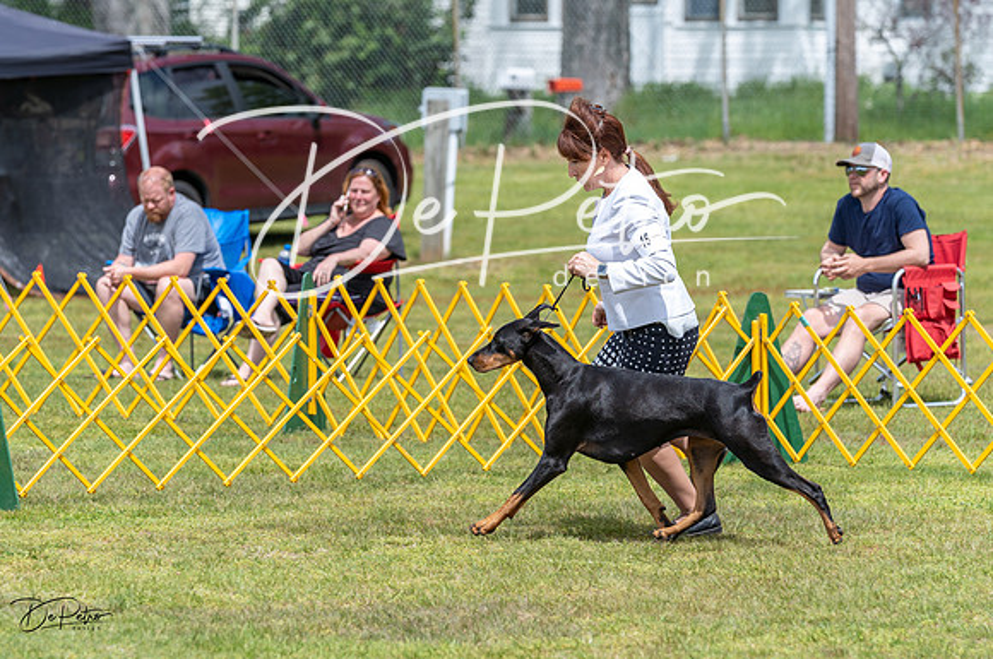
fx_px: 6089
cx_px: 454
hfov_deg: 9.3
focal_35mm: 221
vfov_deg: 6.2
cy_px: 269
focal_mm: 162
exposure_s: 1/800
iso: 100
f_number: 4.5
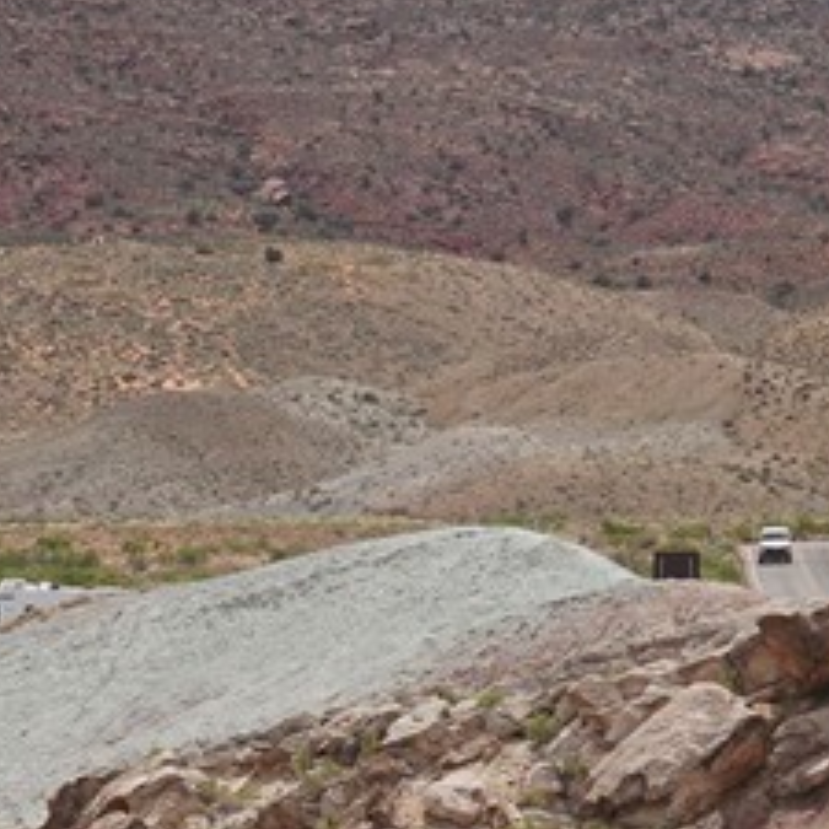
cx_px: 88
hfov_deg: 5.1
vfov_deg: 5.1
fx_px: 9212
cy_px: 1463
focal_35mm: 340
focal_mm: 45
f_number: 16
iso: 100
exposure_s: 1/100
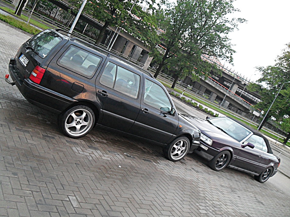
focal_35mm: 35
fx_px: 293
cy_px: 108
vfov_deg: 40.7
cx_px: 145
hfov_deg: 52.6
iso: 200
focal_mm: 6.2
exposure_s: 1/20
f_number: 2.8
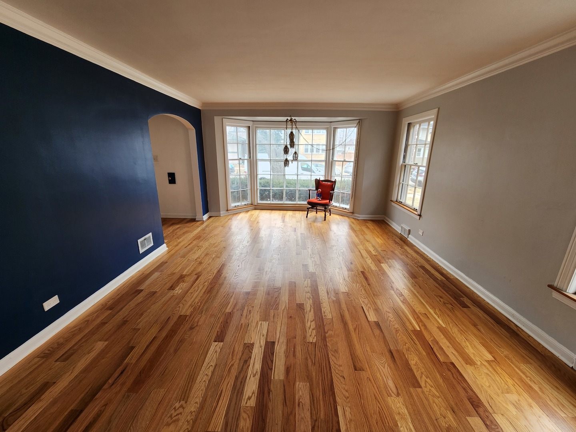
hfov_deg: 106.2
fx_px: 216
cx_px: 288
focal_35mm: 13
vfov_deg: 89.9
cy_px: 216
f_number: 2.2
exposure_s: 1/60
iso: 50
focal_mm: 2.2
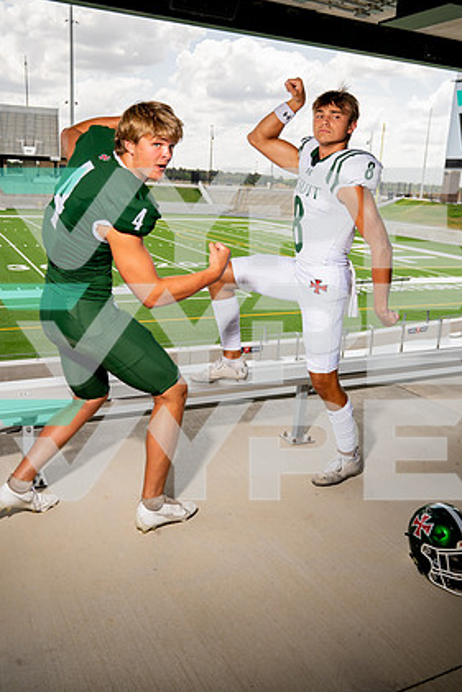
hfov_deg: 42.4
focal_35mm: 31
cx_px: 233
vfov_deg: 60.3
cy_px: 335
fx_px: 596
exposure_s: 1/250
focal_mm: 29
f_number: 6.3
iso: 100
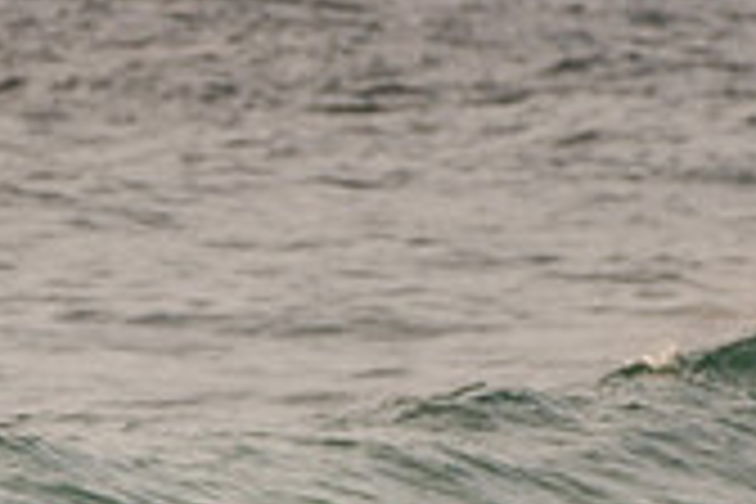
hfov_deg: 1.0
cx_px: -77
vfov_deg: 0.7
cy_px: 804
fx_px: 44391
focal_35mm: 2114
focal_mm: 500
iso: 160
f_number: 5.6
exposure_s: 1/2000
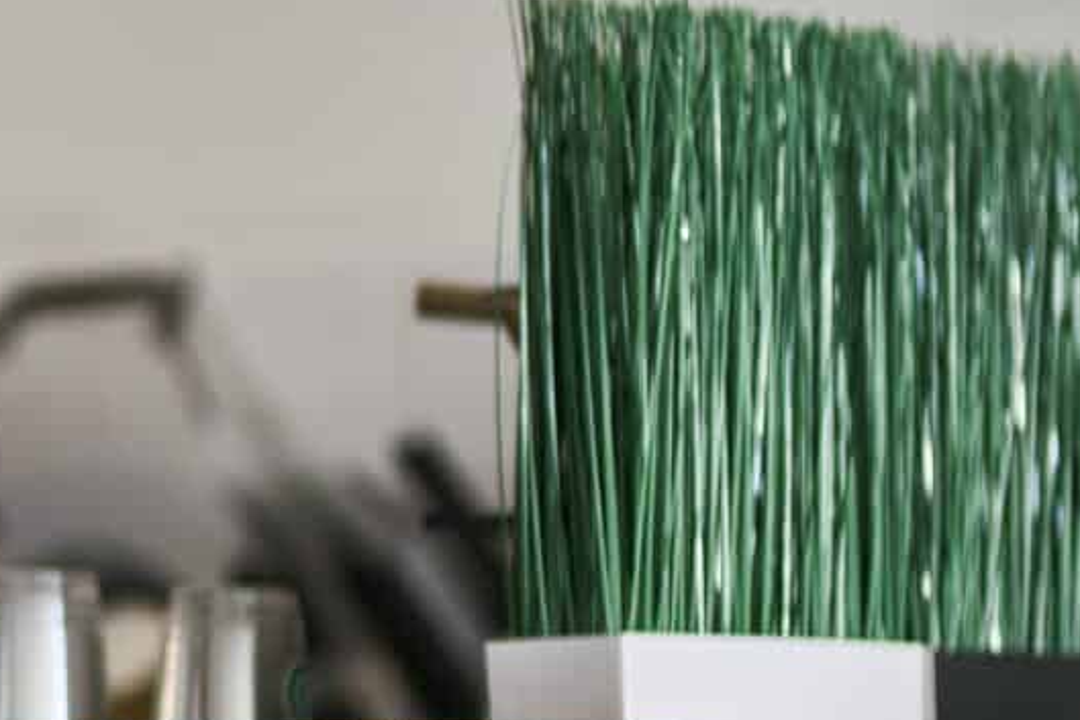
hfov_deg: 6.2
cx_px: -684
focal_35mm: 329
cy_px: 463
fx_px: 9872
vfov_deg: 4.2
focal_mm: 85
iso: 200
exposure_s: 1/200
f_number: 1.4
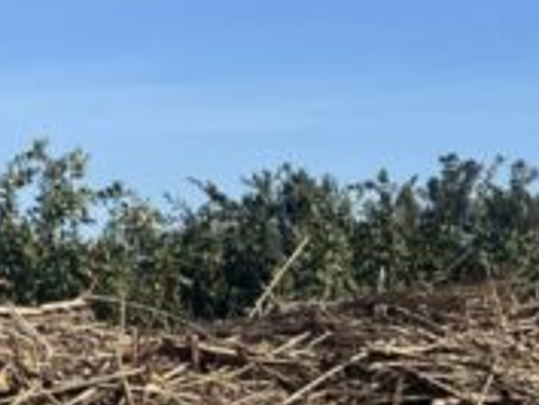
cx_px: -231
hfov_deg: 16.1
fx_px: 1761
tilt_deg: +3.5
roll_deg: -1.8
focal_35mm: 113
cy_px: 198
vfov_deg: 13.1
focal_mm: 5.7
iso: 50
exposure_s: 1/5076
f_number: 1.5
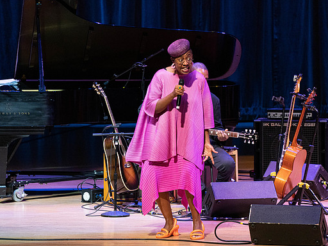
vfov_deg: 4.1
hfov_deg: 5.4
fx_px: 3468
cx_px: 145
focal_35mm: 366
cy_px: 123
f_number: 9
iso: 4000
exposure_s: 1/320
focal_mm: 336
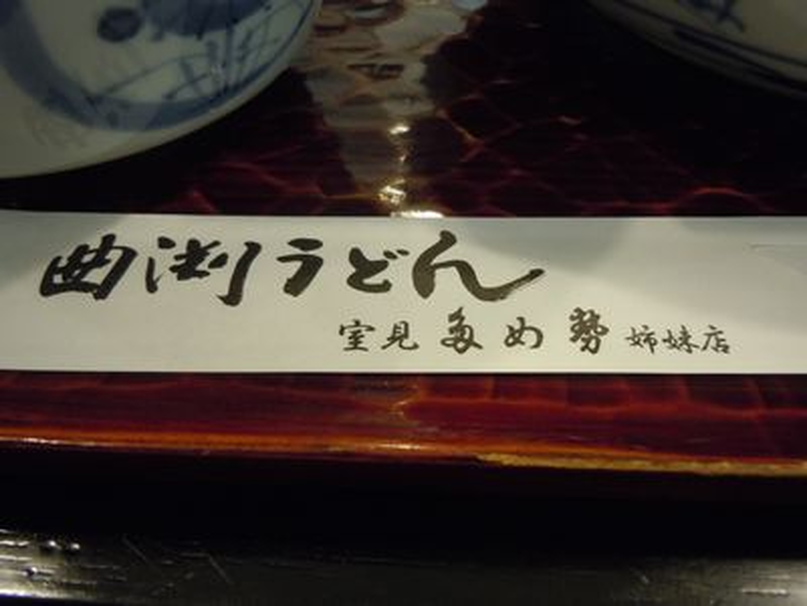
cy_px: 303
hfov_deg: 63.4
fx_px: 653
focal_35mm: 28
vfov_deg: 49.7
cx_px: 404
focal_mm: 5
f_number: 3.7
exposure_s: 1/10
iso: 400
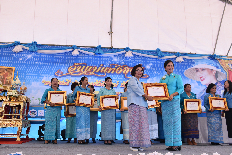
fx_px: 232
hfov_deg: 53.1
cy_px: 78
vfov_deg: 36.9
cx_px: 116
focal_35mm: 36
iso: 400
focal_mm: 24
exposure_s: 1/250
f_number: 8
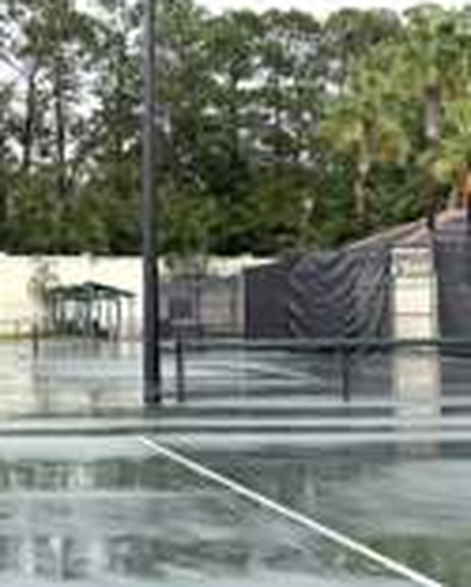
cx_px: -102
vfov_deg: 26.4
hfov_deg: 19.9
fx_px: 1253
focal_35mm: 72
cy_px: 295
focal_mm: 6.76
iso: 100
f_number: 1.78
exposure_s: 1/2110
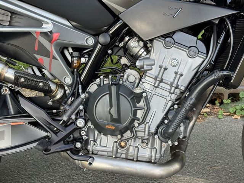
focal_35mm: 48
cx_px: 122
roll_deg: +0.6
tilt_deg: -21.9
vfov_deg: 30.3
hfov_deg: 39.7
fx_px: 338
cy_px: 92
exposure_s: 1/215
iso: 50
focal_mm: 6.76
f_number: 1.78
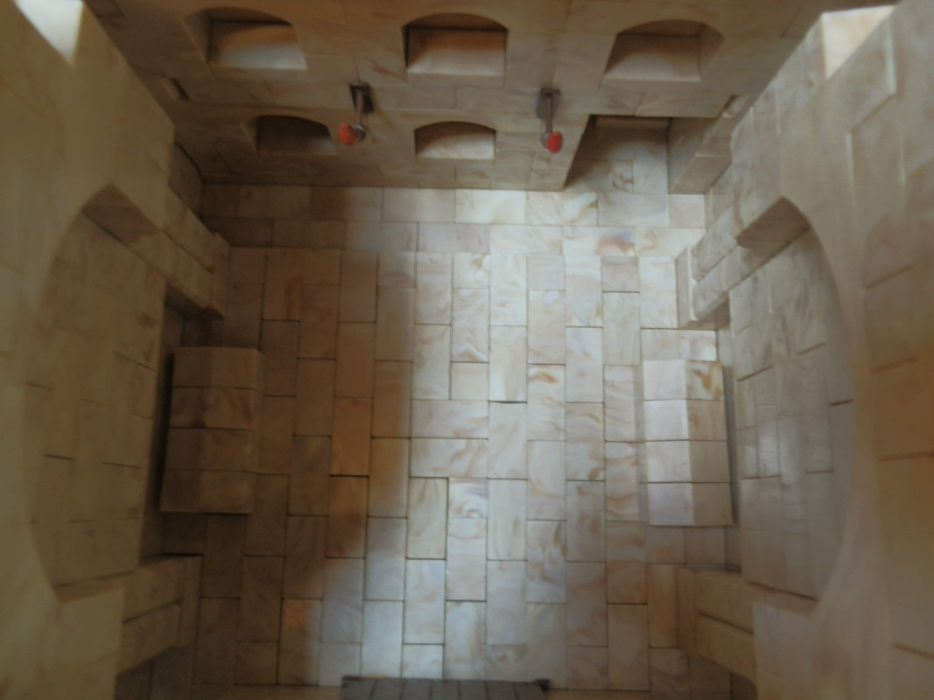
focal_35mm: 28
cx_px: 467
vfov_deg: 49.7
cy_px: 350
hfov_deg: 63.4
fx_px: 755
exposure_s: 1/4
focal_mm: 5
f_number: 3.1
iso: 100
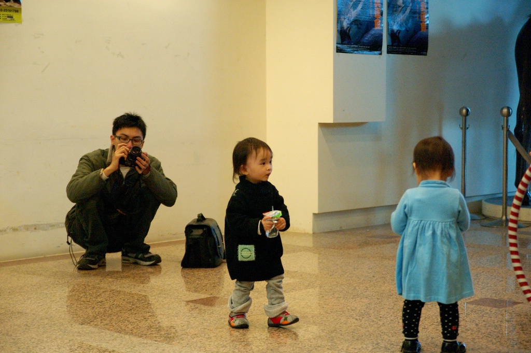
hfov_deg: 27.0
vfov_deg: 18.2
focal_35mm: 75
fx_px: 1105
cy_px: 176
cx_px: 266
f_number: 2.8
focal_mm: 50
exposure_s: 1/160
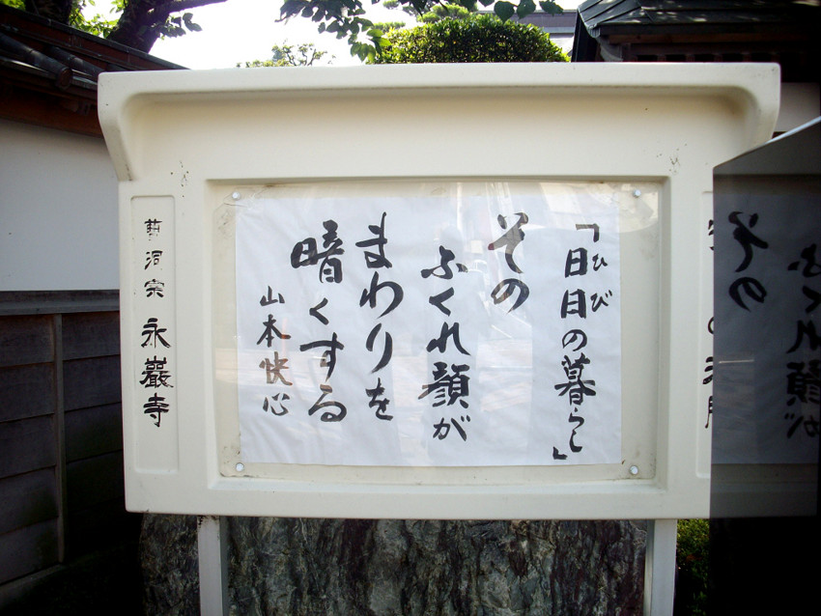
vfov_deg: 38.7
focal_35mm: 37
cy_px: 308
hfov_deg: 50.1
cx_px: 410
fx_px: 878
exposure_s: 1/200
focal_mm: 6.2
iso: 80
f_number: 2.8
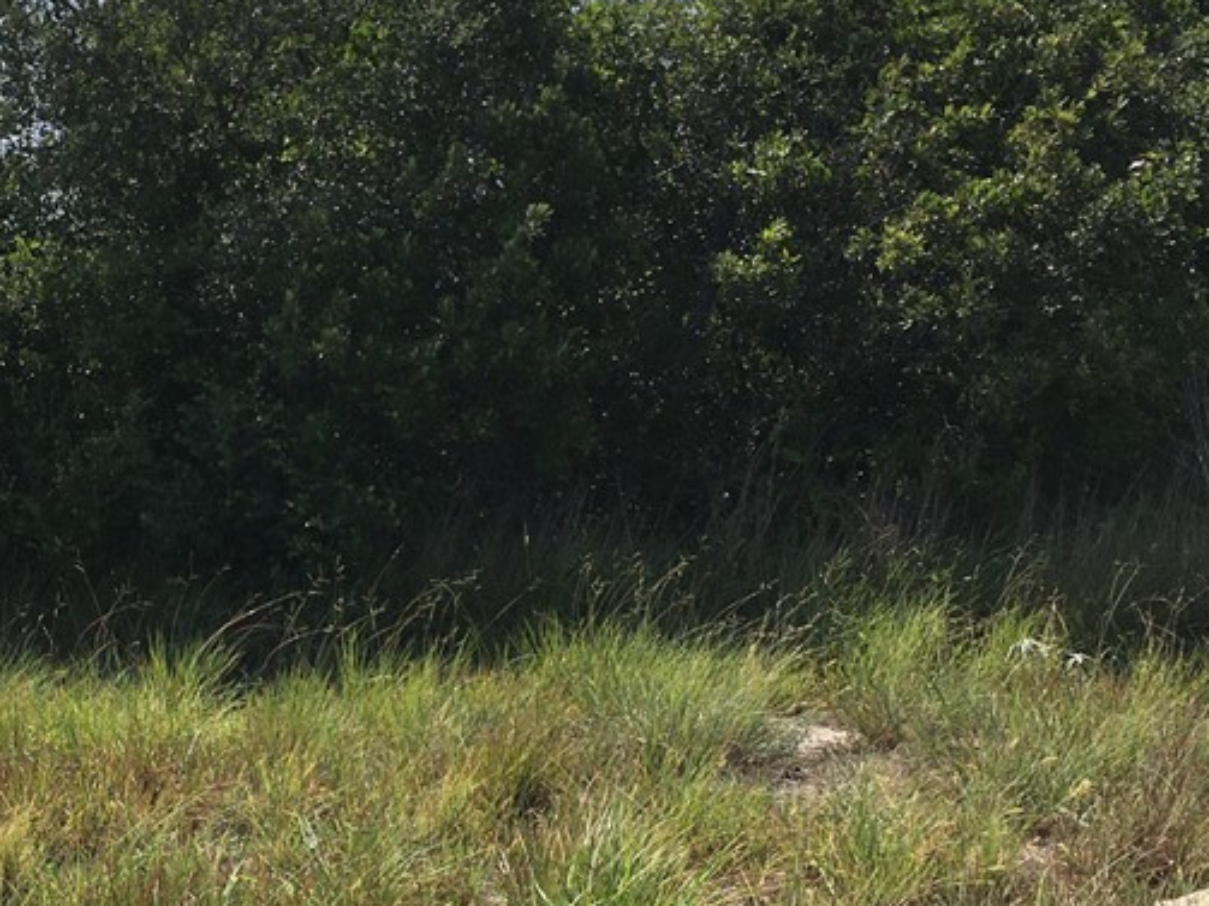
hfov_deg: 32.1
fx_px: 2060
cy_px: 497
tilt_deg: -2.1
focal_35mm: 59
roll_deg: -0.6
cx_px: 298
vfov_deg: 24.8
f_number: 2.2
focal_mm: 4.15
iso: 25
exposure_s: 1/2198
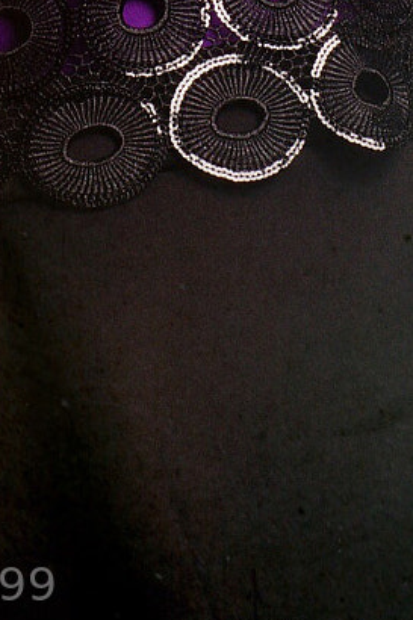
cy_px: -507
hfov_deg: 4.7
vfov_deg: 6.9
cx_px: 70
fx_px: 5046
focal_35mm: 293
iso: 100
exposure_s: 1/250
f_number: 13
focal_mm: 50
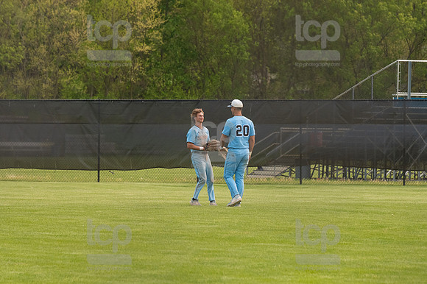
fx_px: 3378
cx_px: 214
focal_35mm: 285
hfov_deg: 7.2
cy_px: 142
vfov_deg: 4.8
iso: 1000
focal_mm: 190
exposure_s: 1/2000
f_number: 5.6
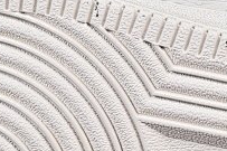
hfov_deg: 5.2
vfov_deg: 3.4
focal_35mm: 399
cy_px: 22
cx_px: 122
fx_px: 2514
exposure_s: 1/80
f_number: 8
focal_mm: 50
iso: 160
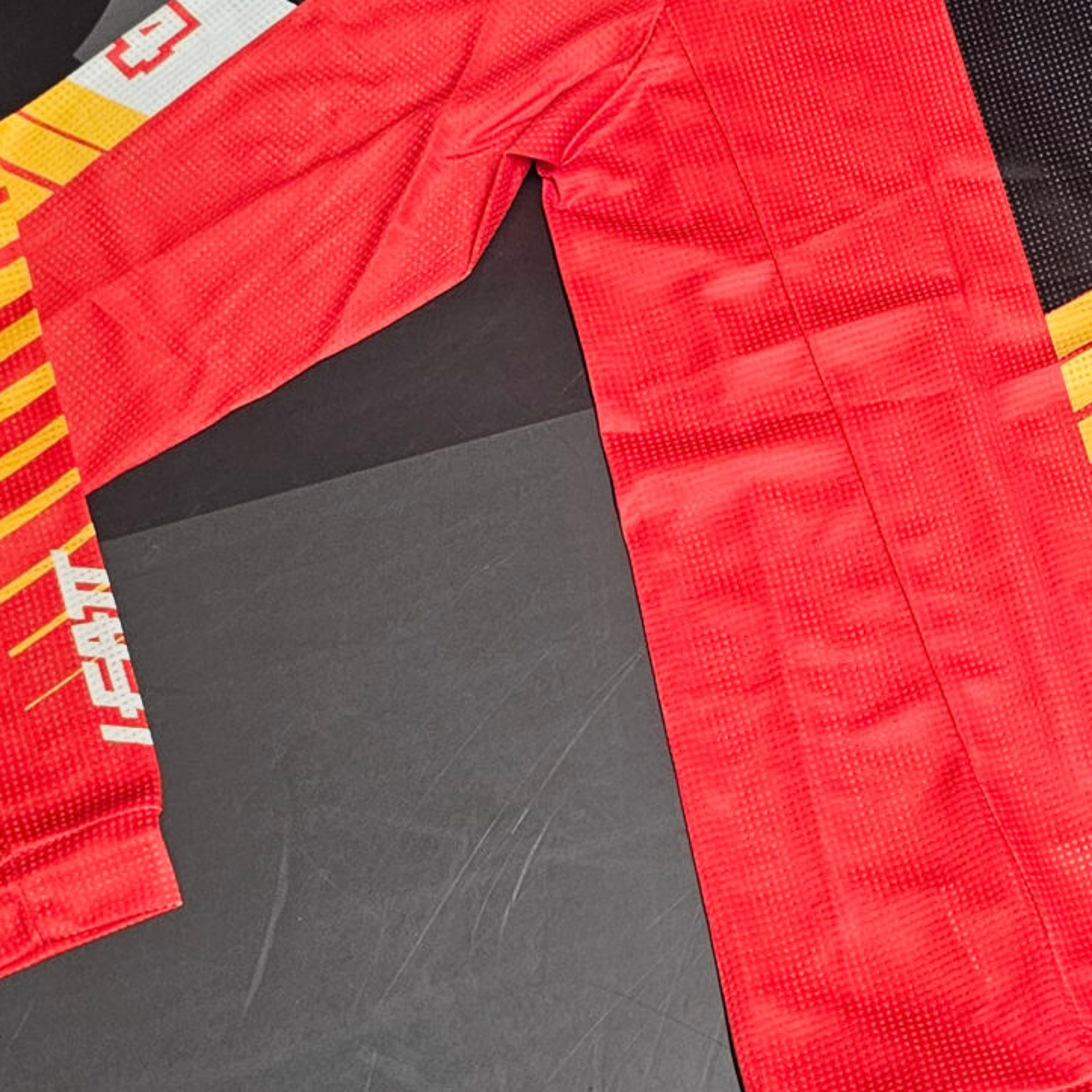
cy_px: 515
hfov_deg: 22.6
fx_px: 2570
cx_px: 1202
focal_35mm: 72
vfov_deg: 24.0
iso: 400
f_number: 1.7
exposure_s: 1/100
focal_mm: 6.3
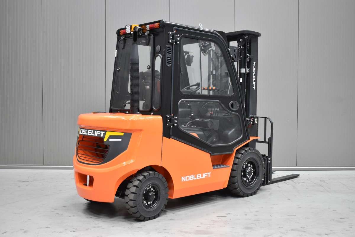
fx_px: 399
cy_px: 118
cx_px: 178
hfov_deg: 47.9
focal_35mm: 40
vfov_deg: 33.0
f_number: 4.5
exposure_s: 1/40
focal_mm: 27
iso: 1250
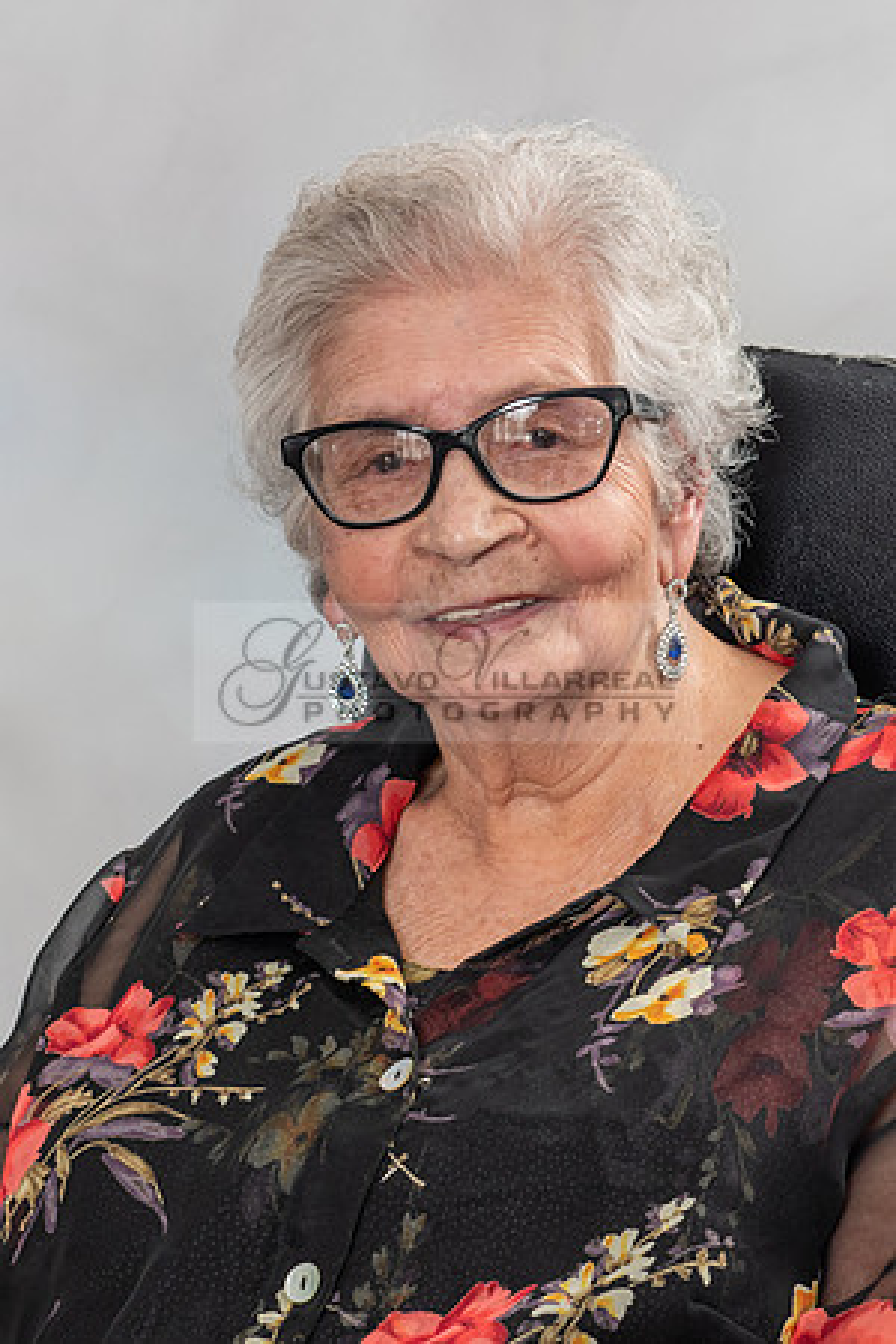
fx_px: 5432
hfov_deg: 9.4
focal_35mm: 145
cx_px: 456
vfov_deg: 14.1
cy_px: 938
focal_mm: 60
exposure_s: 1/125
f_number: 5.6
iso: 200
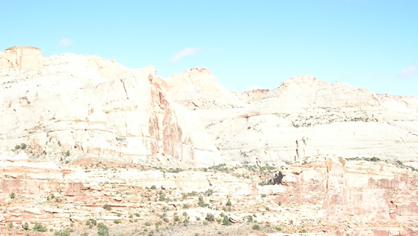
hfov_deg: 36.6
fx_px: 632
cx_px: 193
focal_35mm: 57
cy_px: 207
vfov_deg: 20.7
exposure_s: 1/182
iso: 50
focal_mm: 5.8
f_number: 5.6
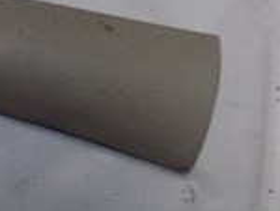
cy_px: -6
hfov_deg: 15.7
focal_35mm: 98
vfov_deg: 14.9
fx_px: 794
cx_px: -284
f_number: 3.1
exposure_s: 1/30
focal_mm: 4
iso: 100
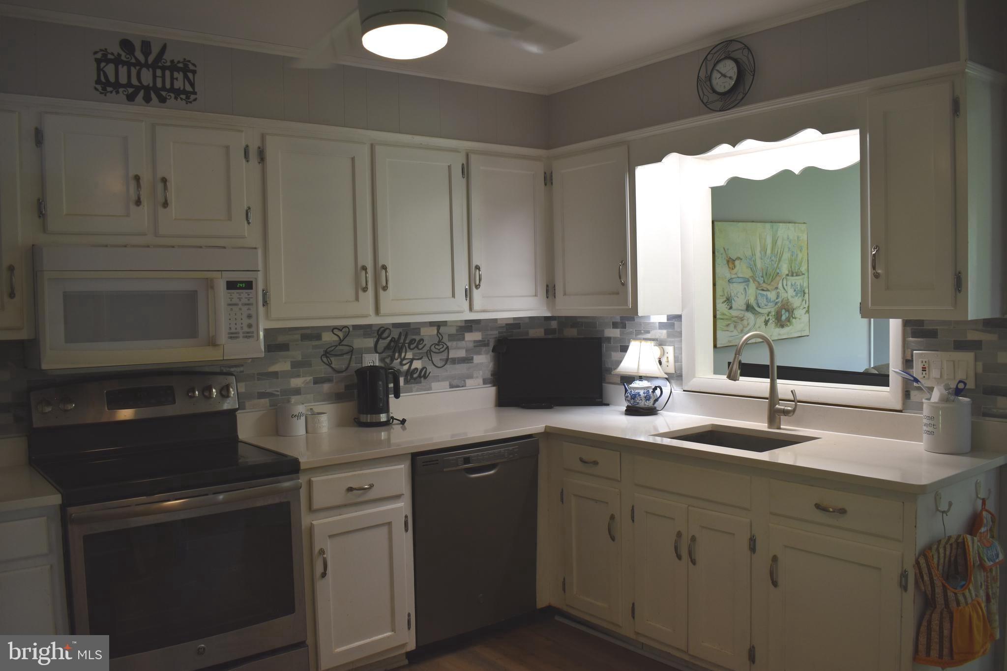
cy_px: 336
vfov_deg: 43.6
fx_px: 839
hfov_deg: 61.9
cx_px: 504
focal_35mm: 30
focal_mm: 20
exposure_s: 1/100
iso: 400
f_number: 5
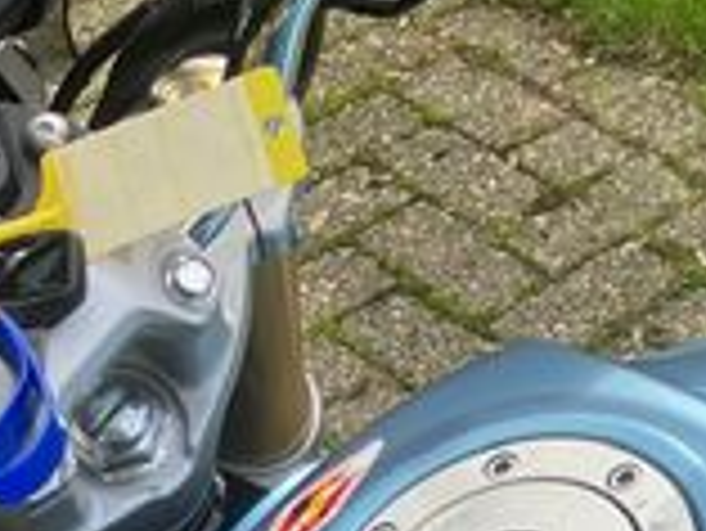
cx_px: 612
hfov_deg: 17.1
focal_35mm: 114
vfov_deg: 11.9
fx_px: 2327
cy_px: 986
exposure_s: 1/421
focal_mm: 3.99
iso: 32
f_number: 1.8
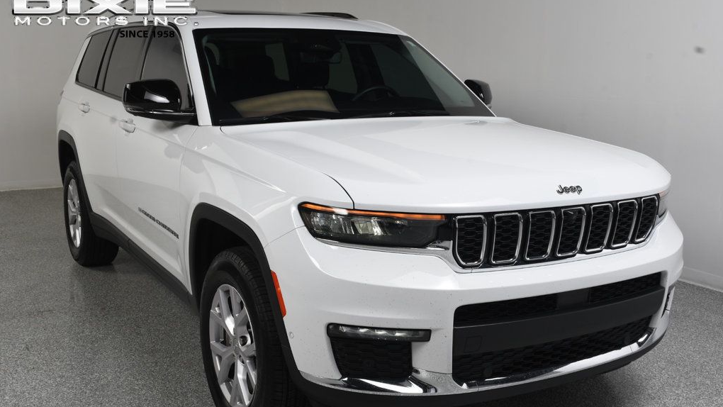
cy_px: 228
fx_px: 786
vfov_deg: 29.0
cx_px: 362
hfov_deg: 49.4
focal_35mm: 41
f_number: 13
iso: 100
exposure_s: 1/160
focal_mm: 26
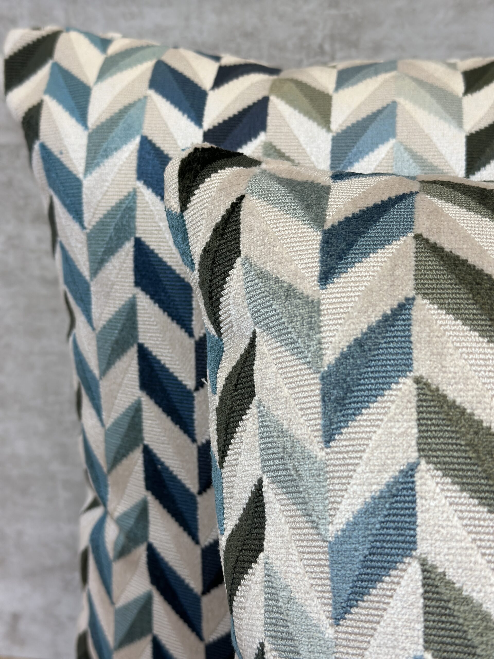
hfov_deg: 30.3
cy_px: 330
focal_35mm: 48
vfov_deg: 39.7
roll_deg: +1.2
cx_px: 247
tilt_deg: -19.0
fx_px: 913
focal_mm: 6.86
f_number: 1.78
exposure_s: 1/241
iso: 80
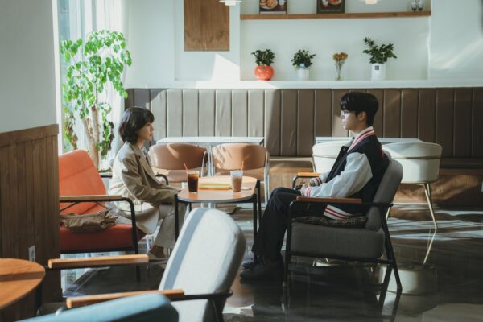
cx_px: 242
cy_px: 161
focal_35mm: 57
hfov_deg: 35.1
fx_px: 765
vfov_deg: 23.8
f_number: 3.2
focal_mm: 57
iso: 200
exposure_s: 1/250
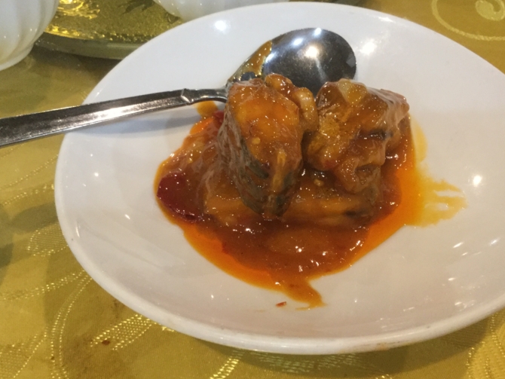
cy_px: 188
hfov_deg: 50.0
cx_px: 286
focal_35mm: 37
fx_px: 540
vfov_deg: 38.7
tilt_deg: -46.9
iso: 250
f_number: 2.4
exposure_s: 1/33
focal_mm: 3.3
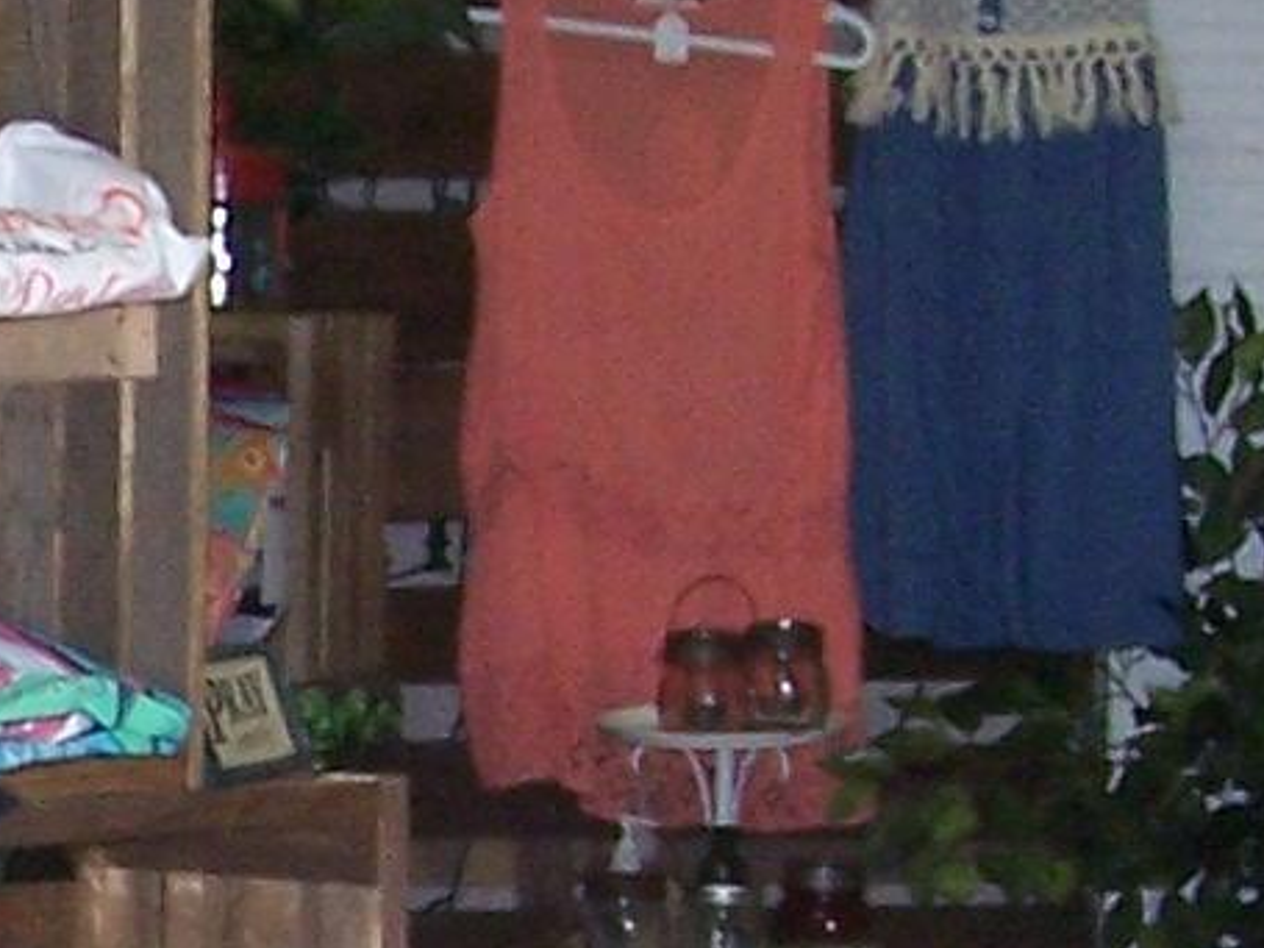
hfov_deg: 9.1
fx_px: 7849
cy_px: 929
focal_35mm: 215
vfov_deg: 6.9
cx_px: -200
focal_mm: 6.3
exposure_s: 1/60
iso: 140
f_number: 2.8
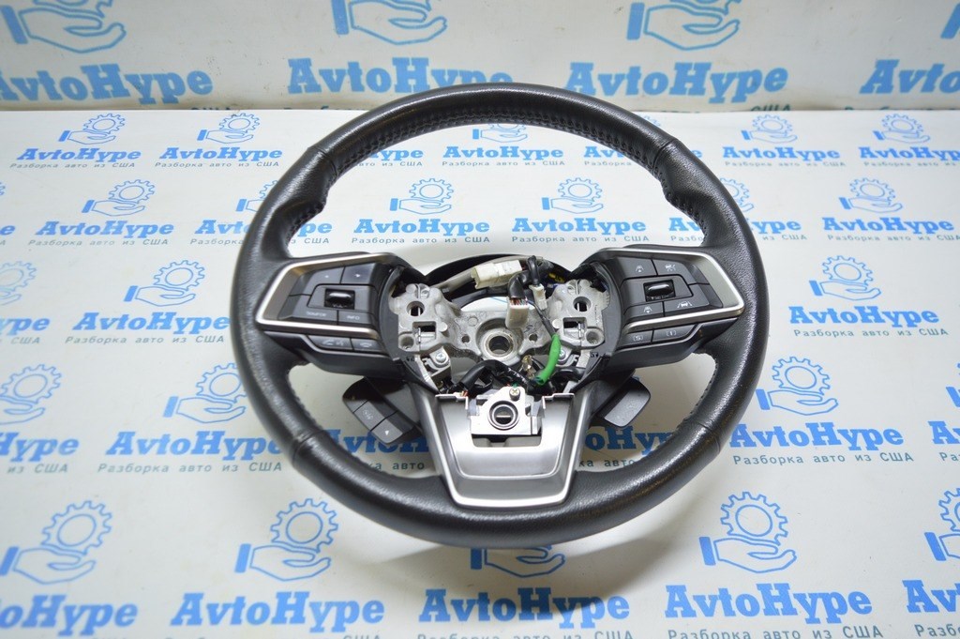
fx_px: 719
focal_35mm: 27
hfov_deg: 67.4
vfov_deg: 47.9
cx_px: 480
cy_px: 320
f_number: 3.5
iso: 400
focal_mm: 18
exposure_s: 1/50
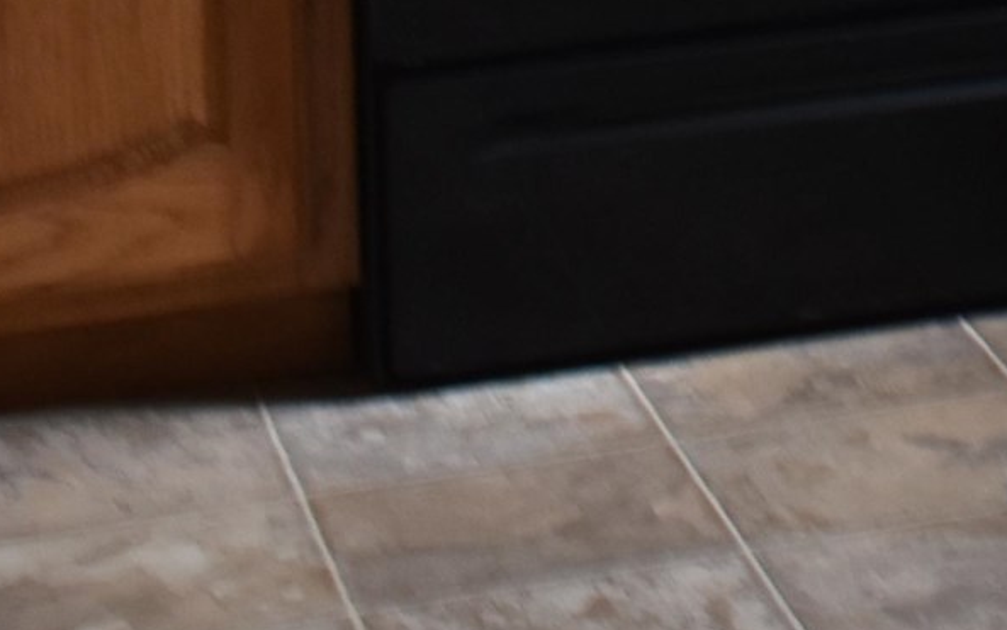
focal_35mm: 190
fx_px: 5216
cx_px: 2099
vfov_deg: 6.5
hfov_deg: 10.1
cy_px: -990
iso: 400
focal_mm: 24
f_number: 3.8
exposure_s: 1/40
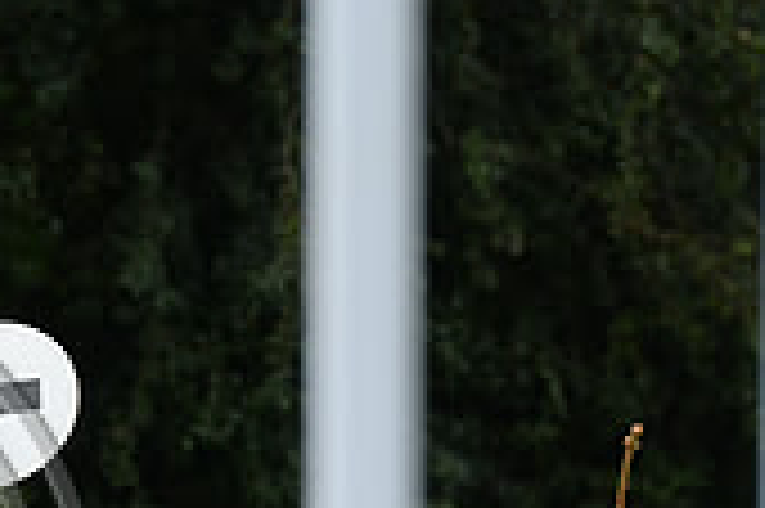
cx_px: -356
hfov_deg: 1.5
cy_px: 598
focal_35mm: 1333
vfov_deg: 1.0
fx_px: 28298
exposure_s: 1/640
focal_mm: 390
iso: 800
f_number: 10
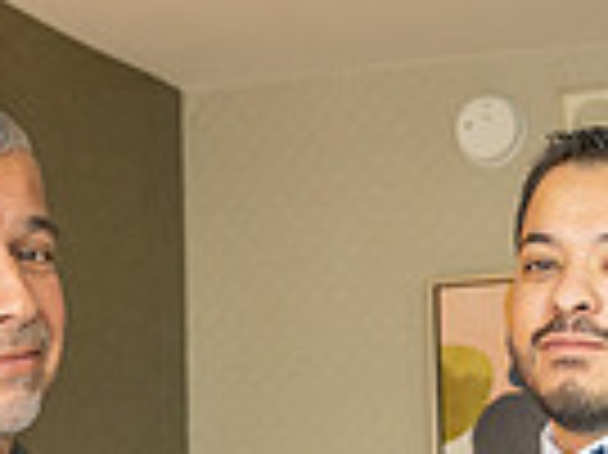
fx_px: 2036
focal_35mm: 116
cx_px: 410
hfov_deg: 16.9
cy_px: 712
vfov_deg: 12.1
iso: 640
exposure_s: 1/80
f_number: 3.2
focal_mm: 28
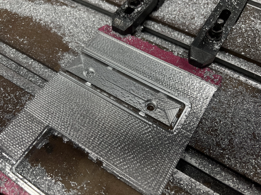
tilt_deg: -61.7
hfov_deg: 67.3
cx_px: 130
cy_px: 98
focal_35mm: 26
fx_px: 196
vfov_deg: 53.1
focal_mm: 5.7
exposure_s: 1/276
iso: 40
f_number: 1.5
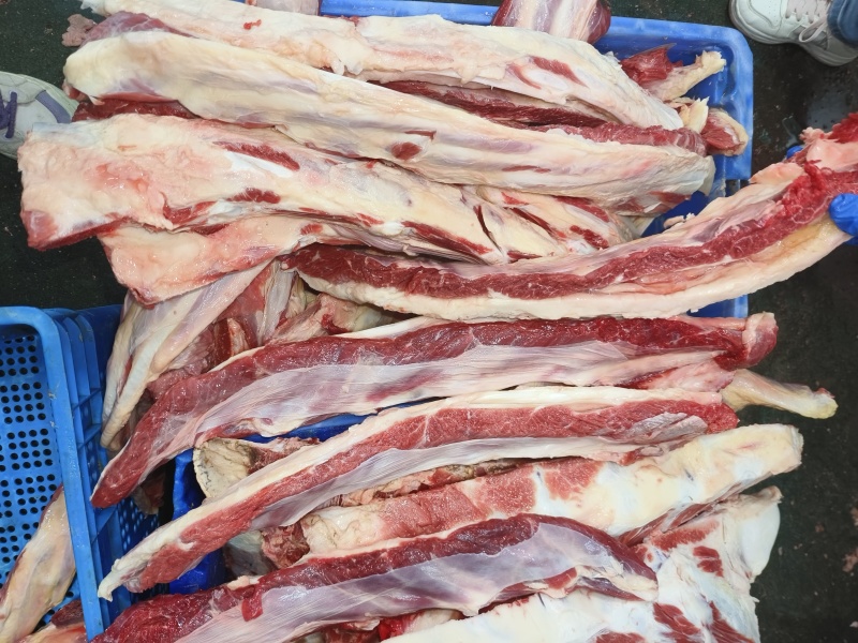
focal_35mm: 23
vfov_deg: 58.9
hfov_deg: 73.9
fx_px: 570
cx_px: 429
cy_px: 322
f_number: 1.75
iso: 1045
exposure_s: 1/60
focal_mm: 5.5
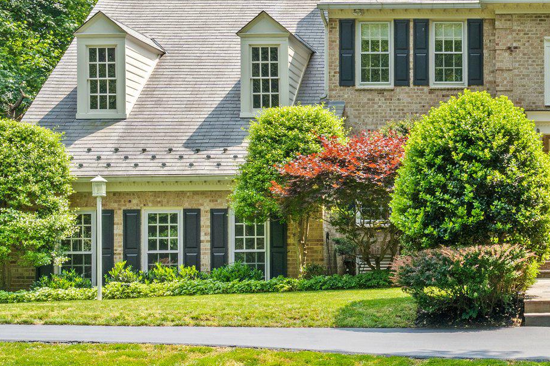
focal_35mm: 92
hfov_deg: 21.3
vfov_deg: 14.8
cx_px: 567
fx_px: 1405
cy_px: 119
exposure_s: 1/80
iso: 320
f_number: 14
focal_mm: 41
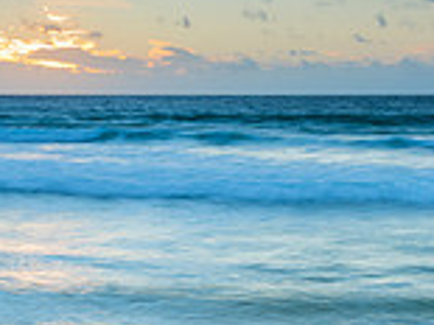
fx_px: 1090
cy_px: 186
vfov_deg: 16.9
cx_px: 132
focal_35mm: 87
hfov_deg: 22.4
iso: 40
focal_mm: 24
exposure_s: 1/1.67
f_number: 8
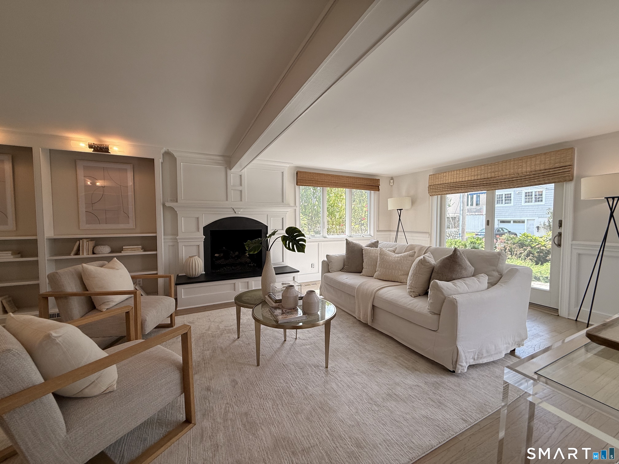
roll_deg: +0.2
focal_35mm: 14
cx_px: 310
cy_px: 232
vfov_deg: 85.7
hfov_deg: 102.1
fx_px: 250
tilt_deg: -2.3
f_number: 2.2
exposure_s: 1/164
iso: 50
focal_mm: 2.22
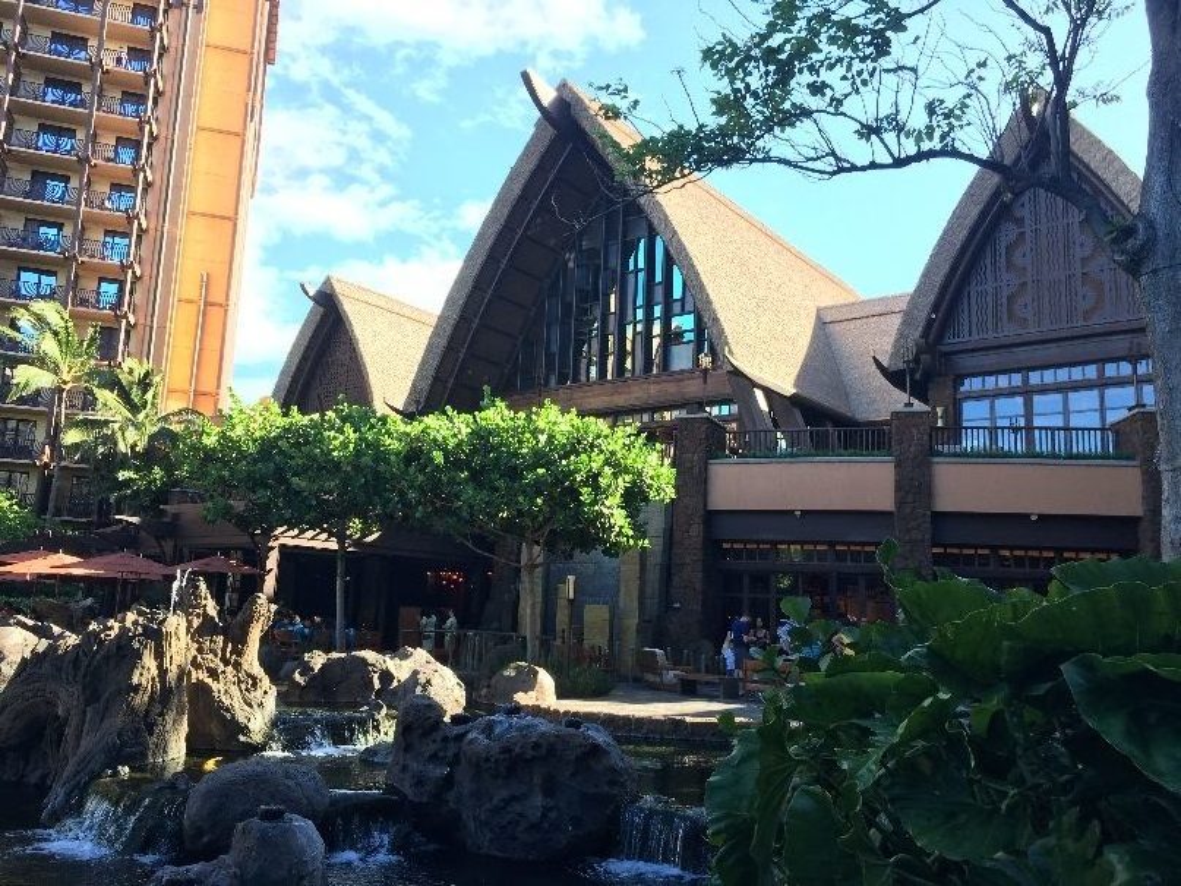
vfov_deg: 48.2
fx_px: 989
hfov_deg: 61.7
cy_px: 443
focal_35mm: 29
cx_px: 590
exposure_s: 1/158
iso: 25
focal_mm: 4.15
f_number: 2.2
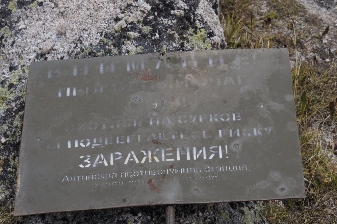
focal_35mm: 90
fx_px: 842
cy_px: 112
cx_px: 168
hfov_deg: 22.6
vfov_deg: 15.2
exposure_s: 1/200
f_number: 11
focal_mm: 60
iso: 200
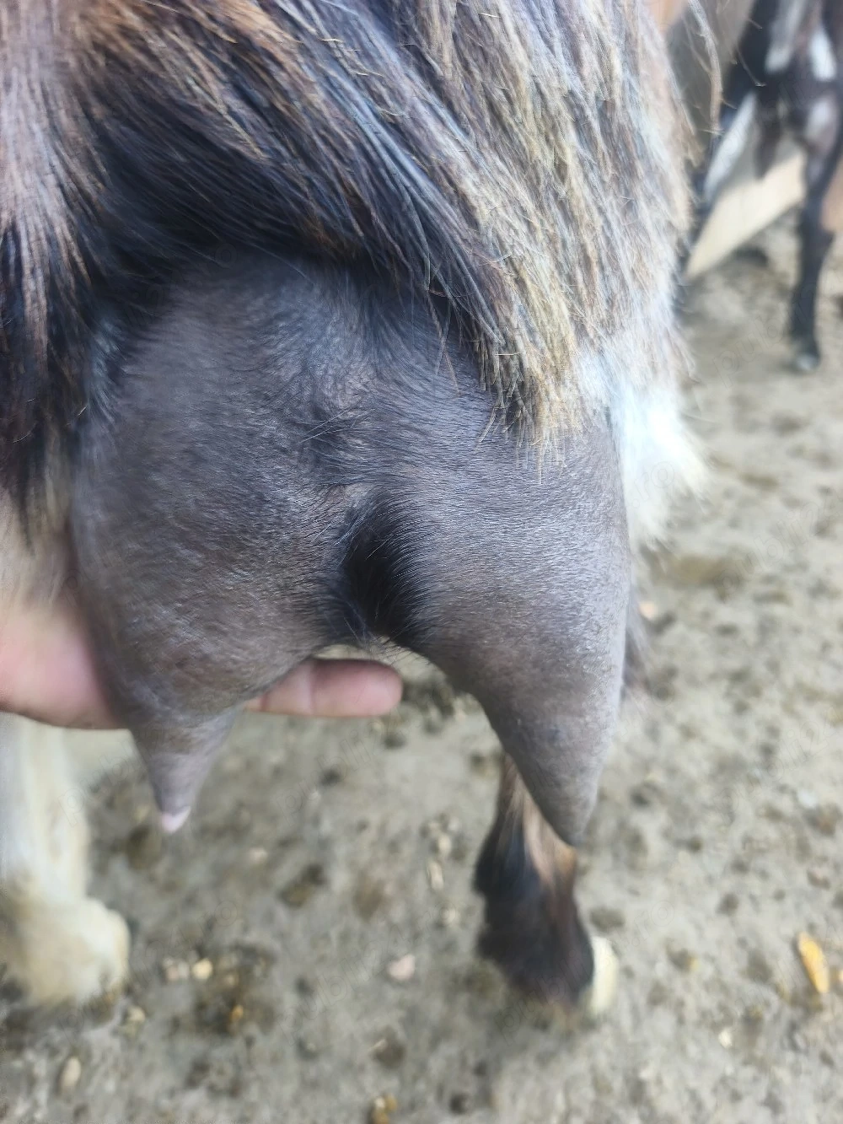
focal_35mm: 23
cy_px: 562
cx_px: 422
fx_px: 747
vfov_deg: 73.9
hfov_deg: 58.9
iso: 320
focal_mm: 6.18
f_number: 1.65
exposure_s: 1/50.3
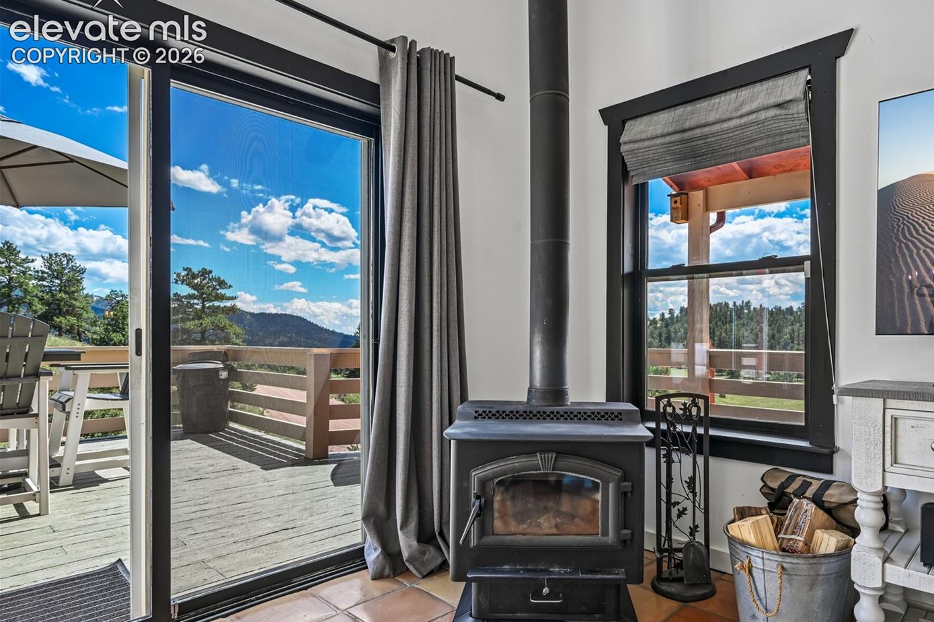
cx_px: 544
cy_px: 332
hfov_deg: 79.0
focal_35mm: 22
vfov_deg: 58.1
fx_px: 560
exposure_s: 1/20
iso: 125
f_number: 9
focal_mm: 18.5
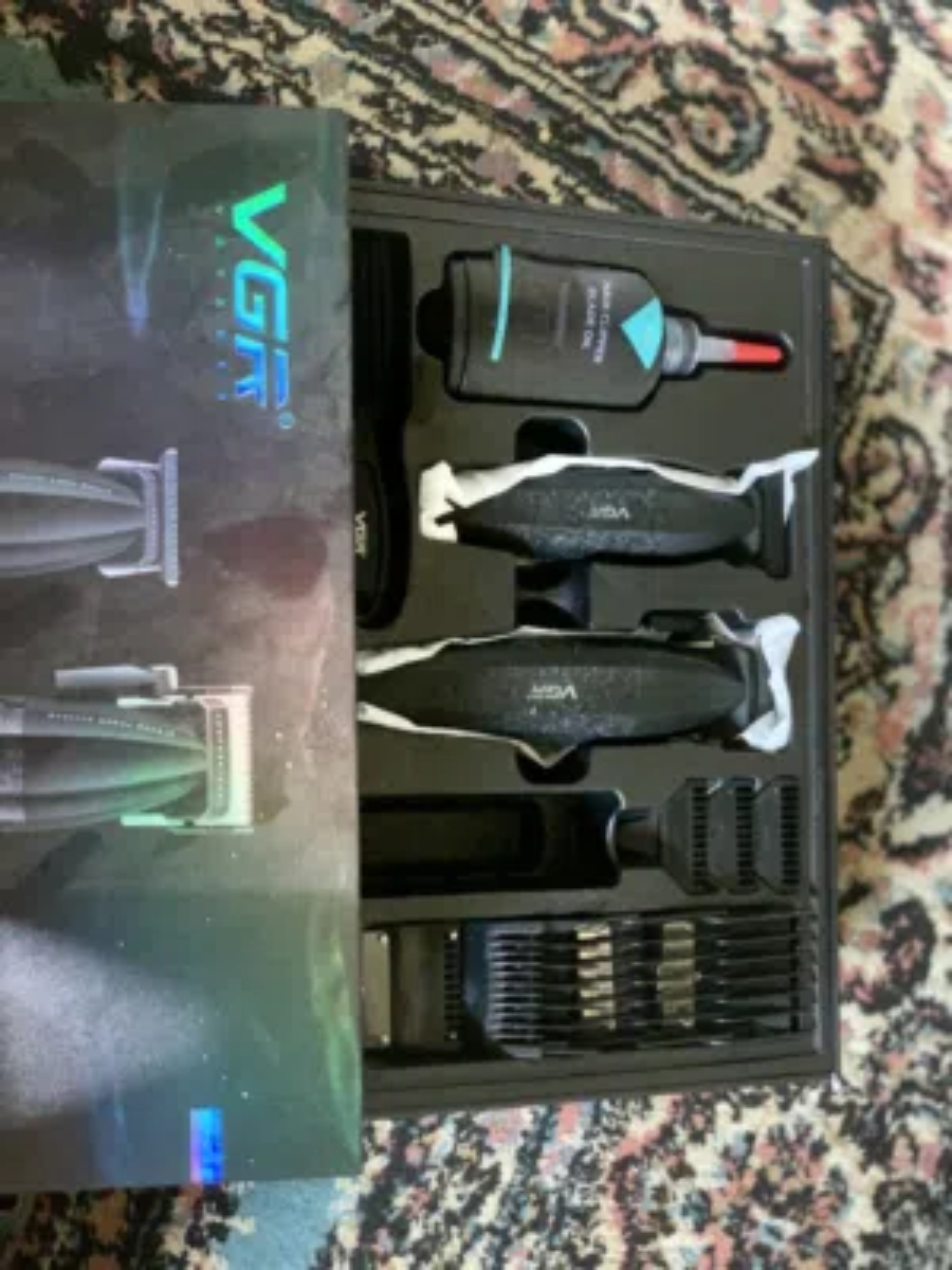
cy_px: 635
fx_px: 1907
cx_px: 476
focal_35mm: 52
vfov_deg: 36.8
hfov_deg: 28.0
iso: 1000
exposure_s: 1/30
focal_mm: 6
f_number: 2.4
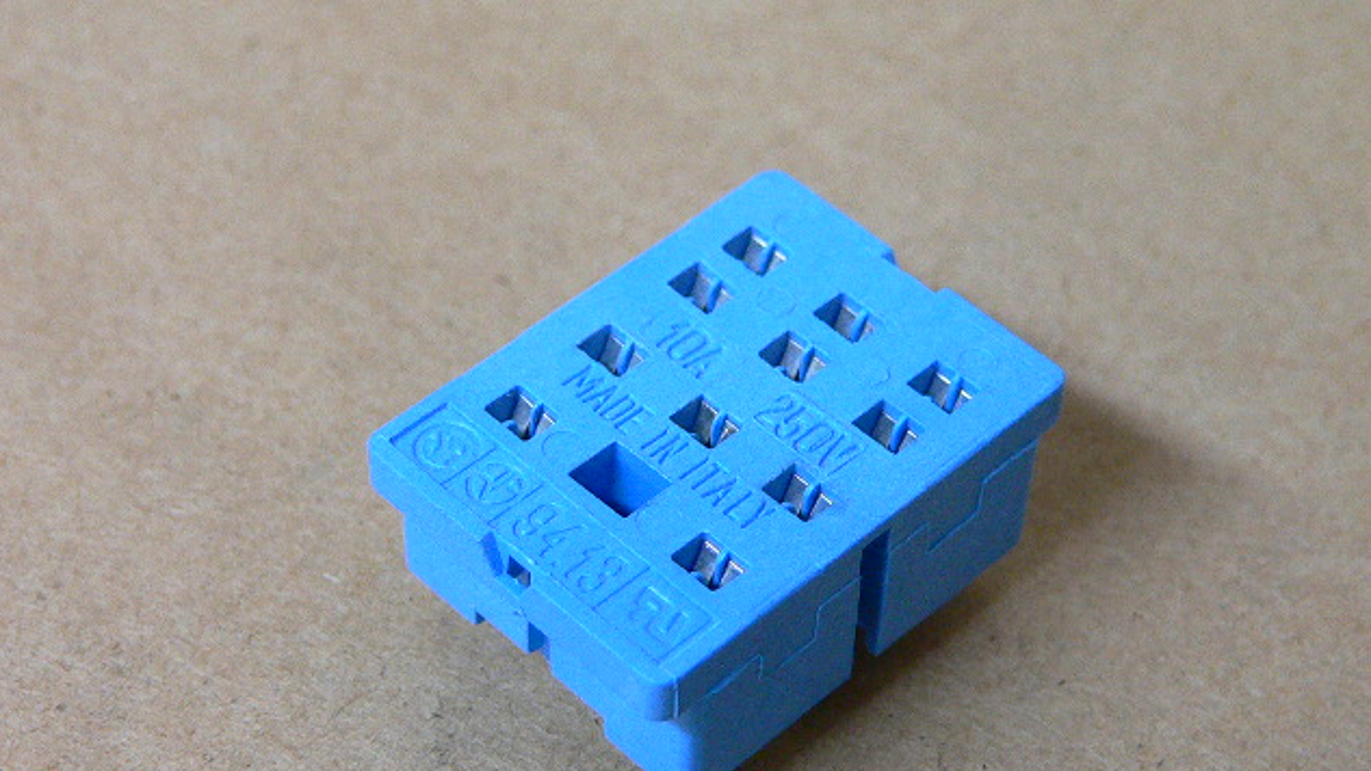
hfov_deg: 24.5
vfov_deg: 13.9
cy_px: 485
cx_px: 691
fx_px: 3163
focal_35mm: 87
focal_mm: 10.5
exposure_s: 1/15
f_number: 2.8
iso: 200
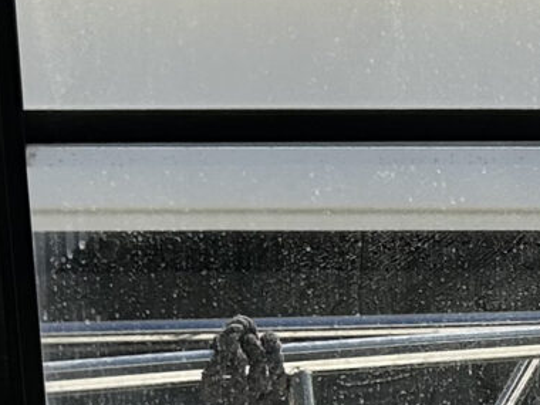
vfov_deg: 8.3
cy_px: 651
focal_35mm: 175
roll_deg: +0.4
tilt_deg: -9.0
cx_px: 971
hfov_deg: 10.6
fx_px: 2730
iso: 50
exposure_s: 1/2632
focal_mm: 5.7
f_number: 1.5
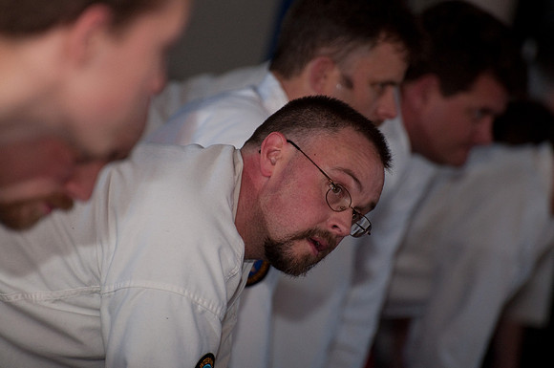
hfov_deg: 4.6
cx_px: 277
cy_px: 184
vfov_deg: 3.0
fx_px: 6915
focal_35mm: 450
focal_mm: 300
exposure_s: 1/200
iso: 800
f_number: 5.6
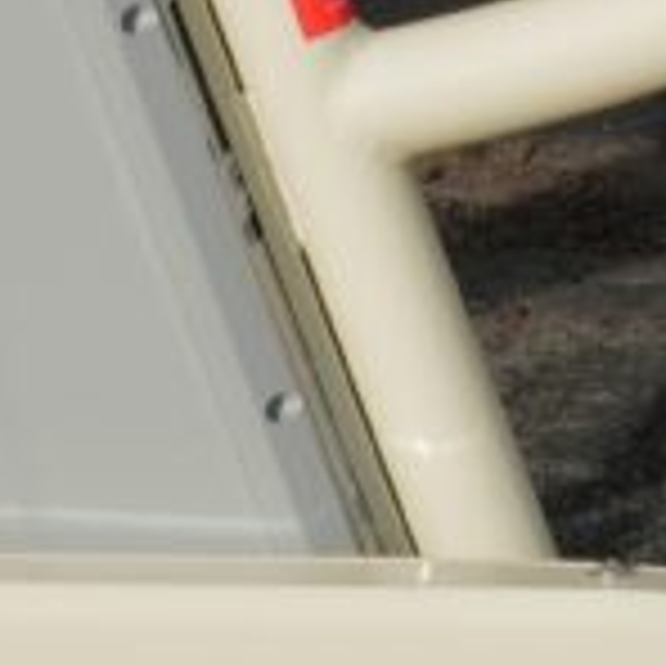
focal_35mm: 278
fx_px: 6061
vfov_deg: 6.2
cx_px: 783
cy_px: -436
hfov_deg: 6.3
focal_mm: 27
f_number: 16
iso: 250
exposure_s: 1/100
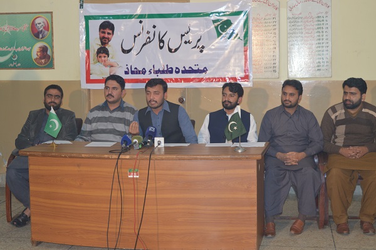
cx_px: 188
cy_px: 125
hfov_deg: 31.9
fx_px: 657
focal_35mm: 63
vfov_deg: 21.5
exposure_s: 1/30
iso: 450
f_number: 5
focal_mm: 42
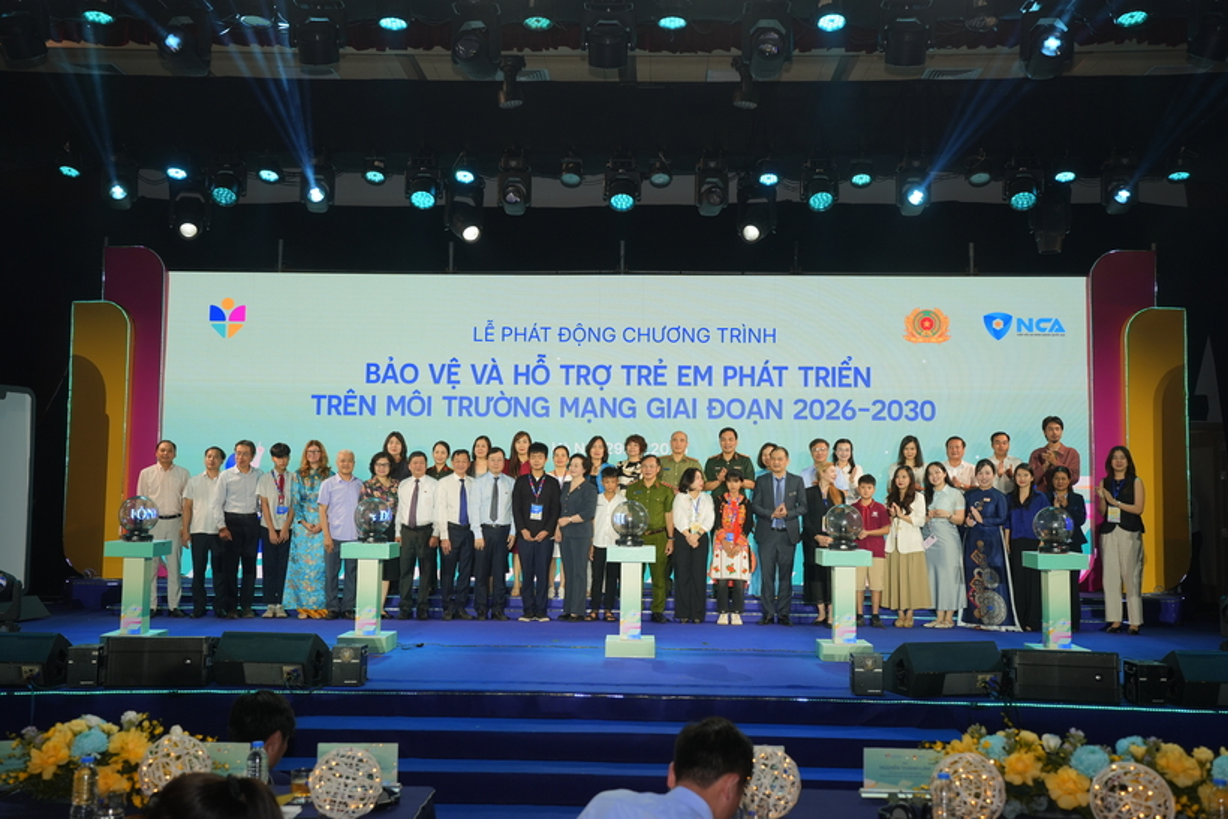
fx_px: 1330
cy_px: 410
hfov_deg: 49.5
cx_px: 614
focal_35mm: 39
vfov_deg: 34.2
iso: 320
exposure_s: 1/160
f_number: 4
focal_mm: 39
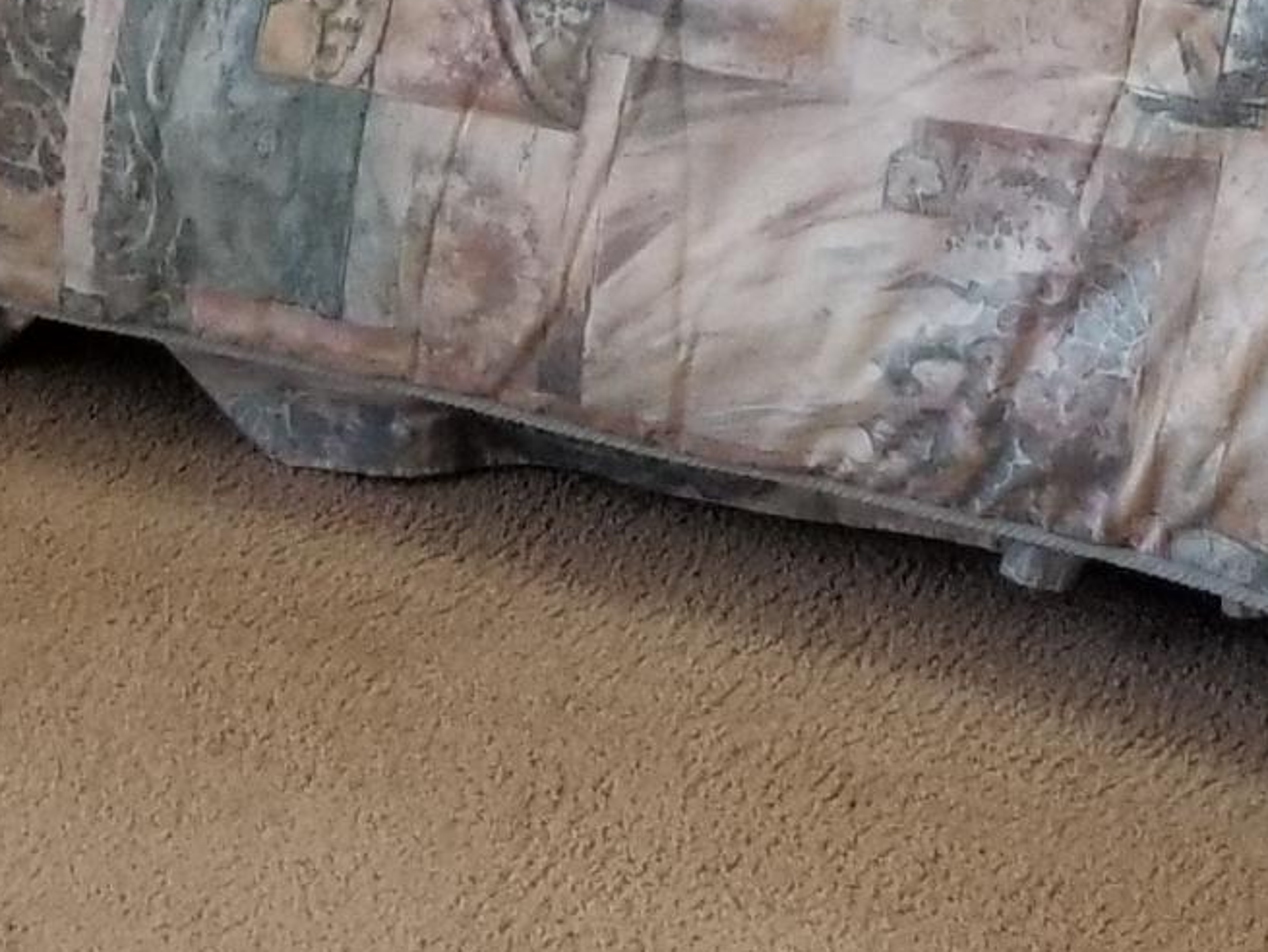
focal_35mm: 119
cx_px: 1098
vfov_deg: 11.2
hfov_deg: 16.4
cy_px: -979
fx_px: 4361
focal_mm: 4.25
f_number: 1.7
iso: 200
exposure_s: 1/60
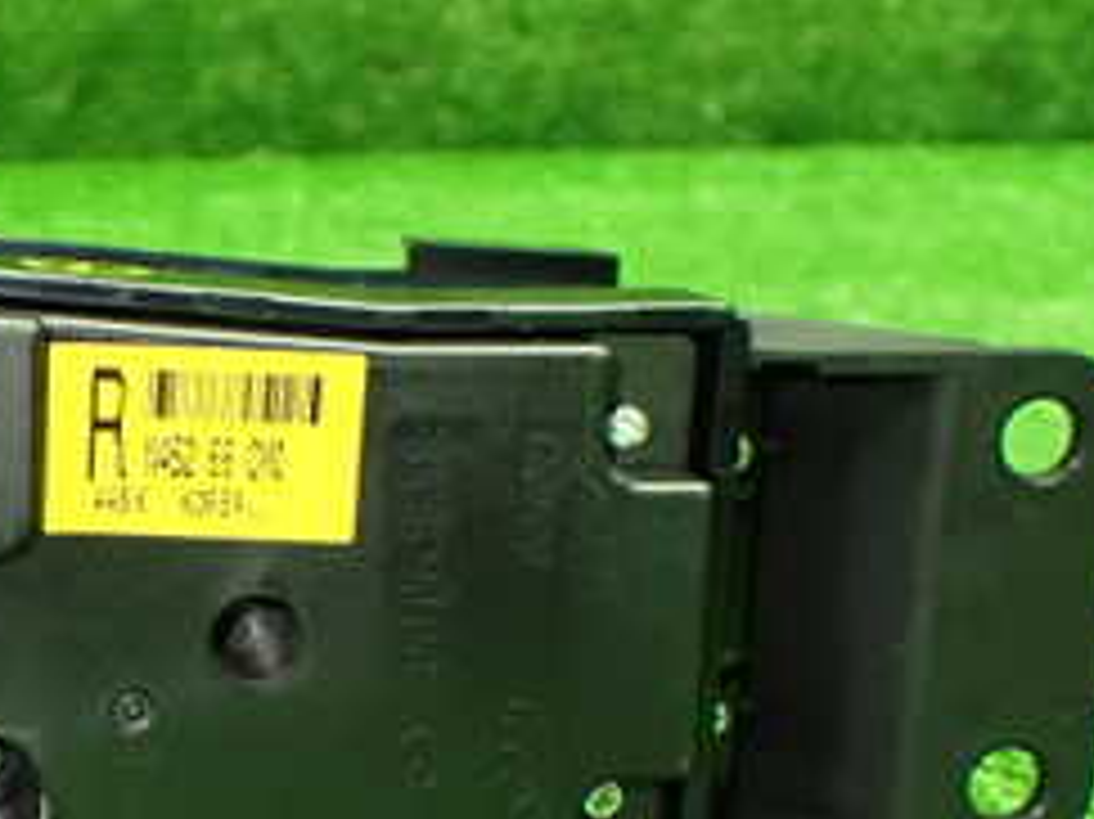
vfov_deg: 19.6
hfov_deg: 25.0
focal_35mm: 74
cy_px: 684
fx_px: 2338
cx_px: -14
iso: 800
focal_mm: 5.4
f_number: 2.3
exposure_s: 1/80
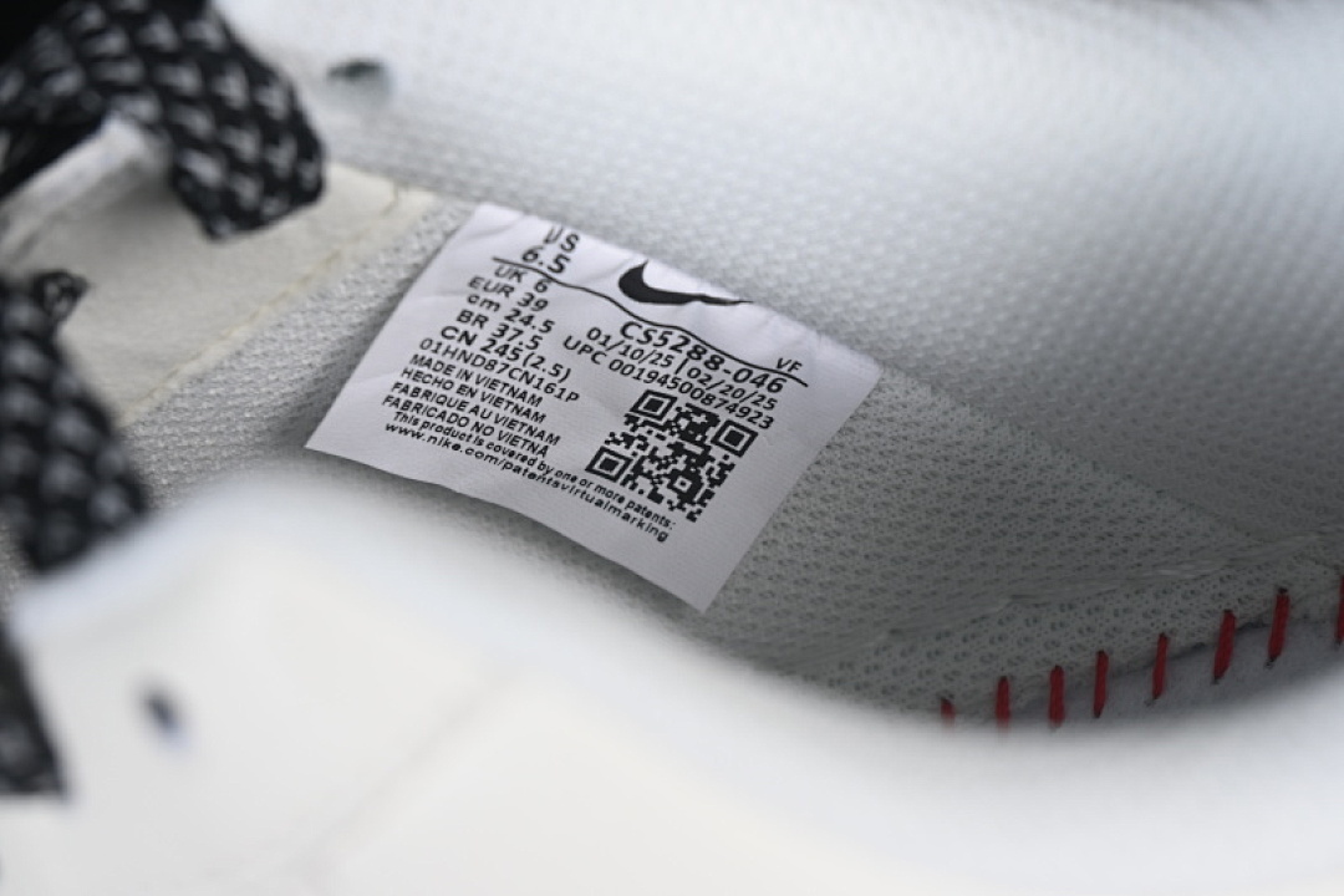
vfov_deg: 18.2
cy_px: 448
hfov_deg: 27.0
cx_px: 672
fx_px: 2800
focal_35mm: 75
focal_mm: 50
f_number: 7.1
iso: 160
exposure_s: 1/80
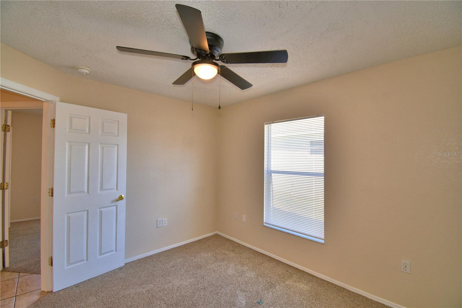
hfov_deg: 100.4
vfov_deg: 77.3
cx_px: 231
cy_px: 154
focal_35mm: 15
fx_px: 192
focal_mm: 10
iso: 125
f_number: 4.5
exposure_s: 1/60
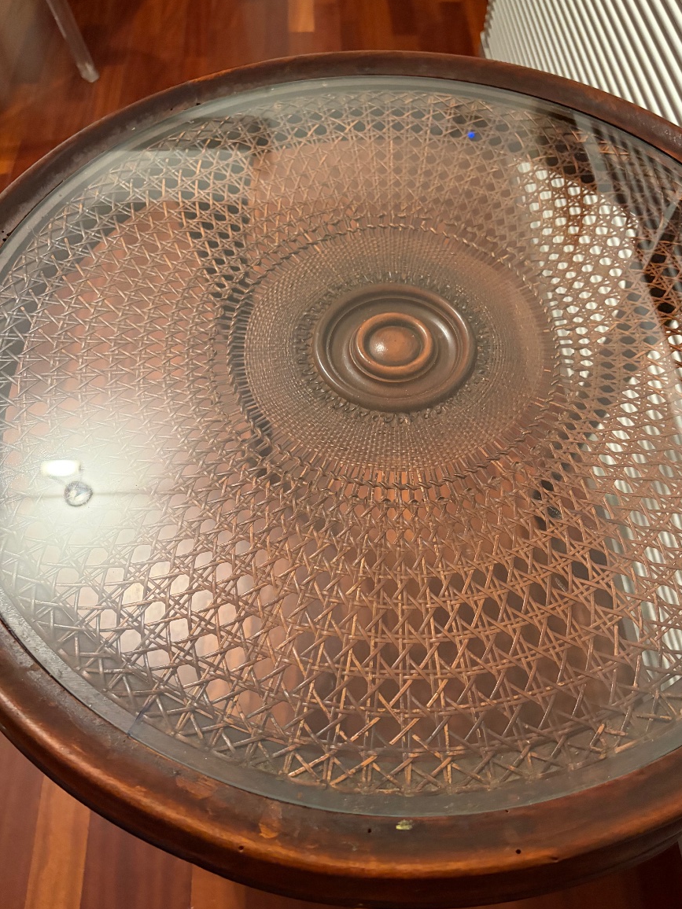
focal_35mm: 27
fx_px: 709
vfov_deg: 65.3
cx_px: 353
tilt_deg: -58.5
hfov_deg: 51.3
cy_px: 454
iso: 500
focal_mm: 5.96
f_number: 1.6
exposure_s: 1/33
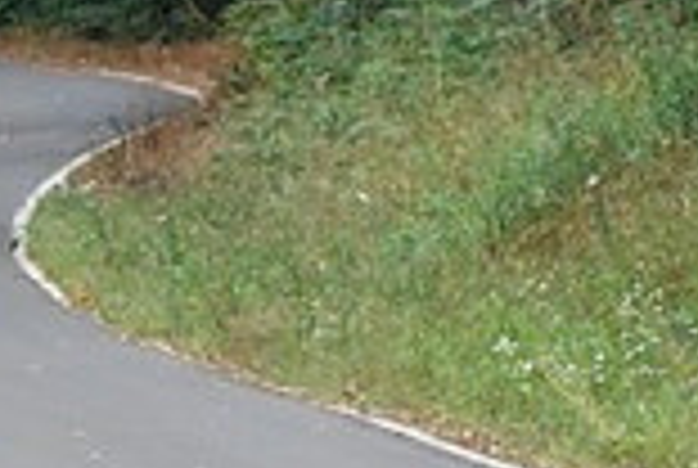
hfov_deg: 2.7
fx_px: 14703
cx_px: -158
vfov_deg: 1.8
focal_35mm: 757
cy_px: 556
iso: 1600
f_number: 5.6
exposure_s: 1/200
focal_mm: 135
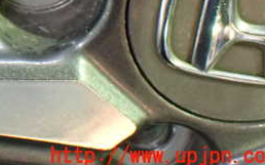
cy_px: -61
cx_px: -26
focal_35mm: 116
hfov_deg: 17.4
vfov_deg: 11.0
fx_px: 837
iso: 1250
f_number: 3.1
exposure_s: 1/50
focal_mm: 8.4
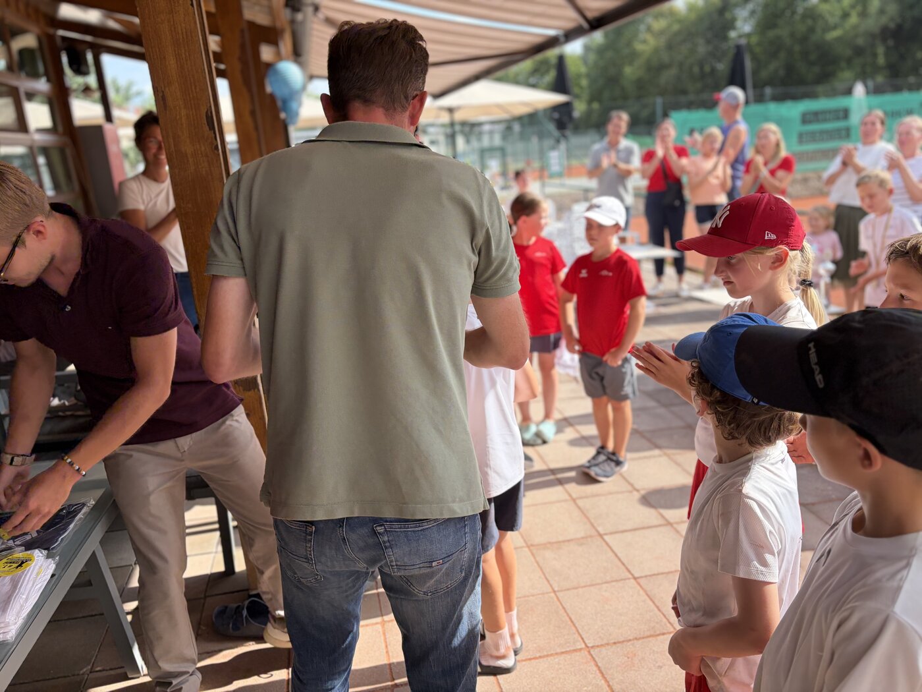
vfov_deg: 53.1
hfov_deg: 67.3
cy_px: 346
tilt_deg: -15.4
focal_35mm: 26
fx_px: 693
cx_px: 461
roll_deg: +4.5
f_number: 1.6
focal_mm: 5.96
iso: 50
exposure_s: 1/1032
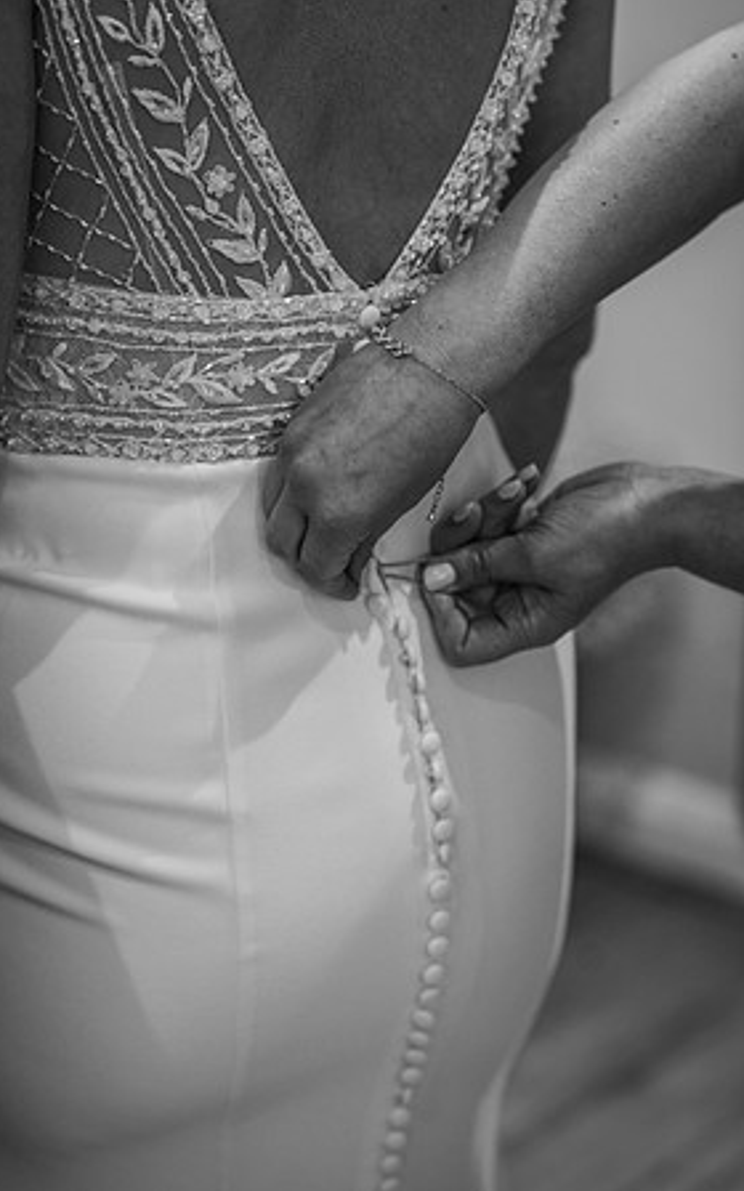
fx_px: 2822
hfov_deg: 15.0
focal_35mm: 87
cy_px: 596
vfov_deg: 23.8
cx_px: 379
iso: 640
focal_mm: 85
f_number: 3.2
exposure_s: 1/200
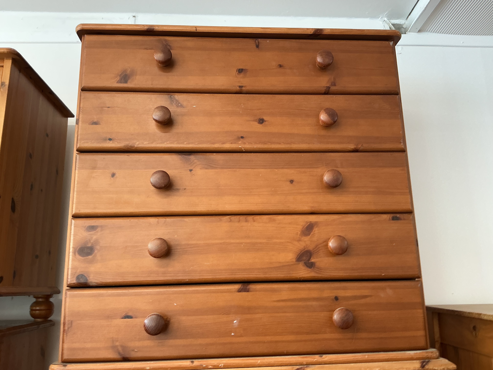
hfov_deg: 61.7
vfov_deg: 48.2
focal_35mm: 29
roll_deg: -1.3
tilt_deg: +15.4
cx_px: 246
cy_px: 185
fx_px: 413
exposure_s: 1/50
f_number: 1.8
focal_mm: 3
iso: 50
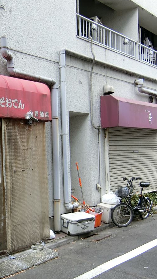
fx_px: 274
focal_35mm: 37
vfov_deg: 53.6
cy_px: 168
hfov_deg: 29.1
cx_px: -13
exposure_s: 1/125
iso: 80
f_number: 2.7
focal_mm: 4.06
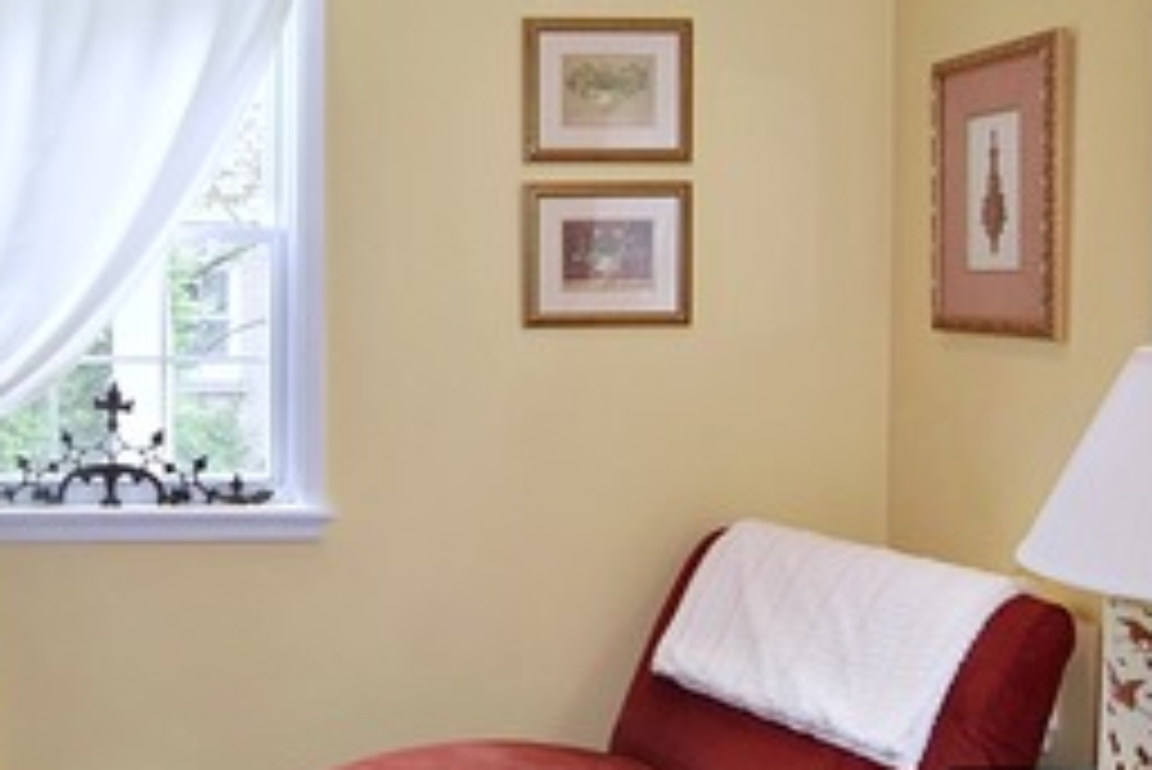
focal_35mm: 41
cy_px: 304
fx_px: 1321
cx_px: 306
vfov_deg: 32.4
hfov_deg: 45.7
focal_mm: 11
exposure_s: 1/125
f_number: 5.6
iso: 500
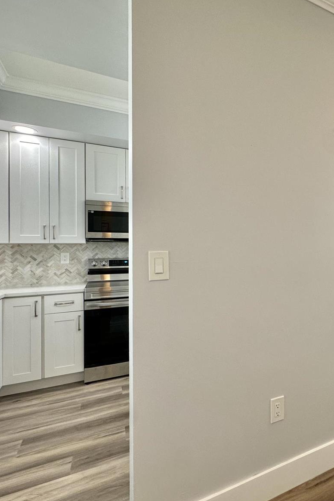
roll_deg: -1.7
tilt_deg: +1.1
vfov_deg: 84.0
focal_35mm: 20
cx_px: 274
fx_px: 278
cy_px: 247
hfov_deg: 56.7
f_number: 2.2
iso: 125
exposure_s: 1/120
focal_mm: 2.22
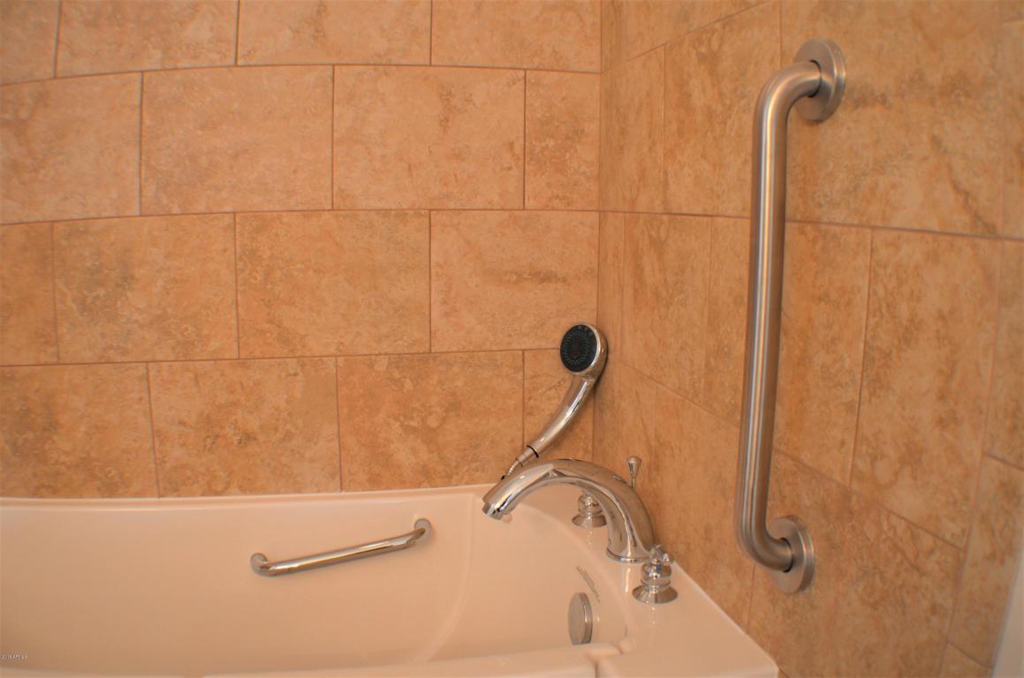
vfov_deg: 31.8
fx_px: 1192
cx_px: 512
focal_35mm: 42
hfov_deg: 46.5
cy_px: 339
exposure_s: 1/60
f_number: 4.5
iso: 720
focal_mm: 28
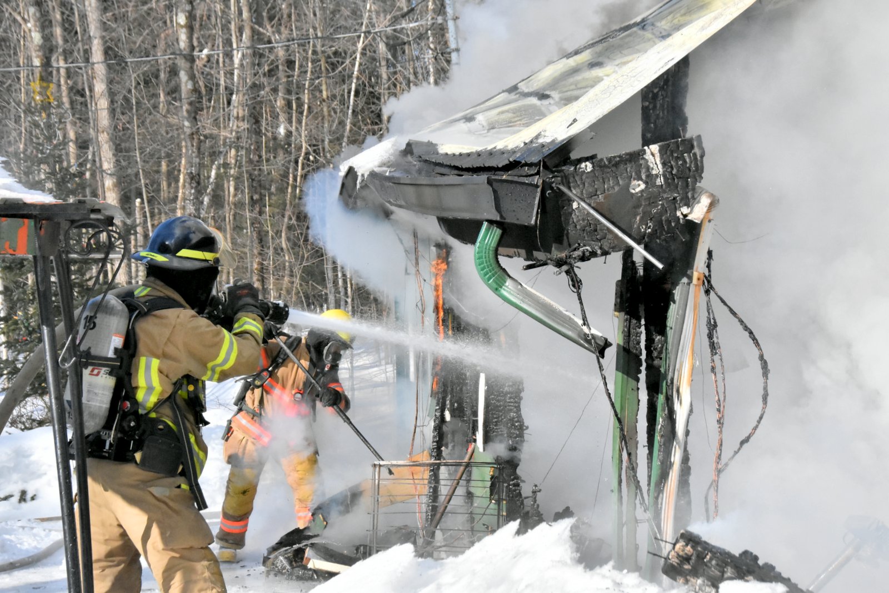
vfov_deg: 14.7
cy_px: 296
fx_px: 2297
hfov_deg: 21.9
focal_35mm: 93
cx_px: 444
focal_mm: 62
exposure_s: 1/3200
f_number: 14
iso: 2500
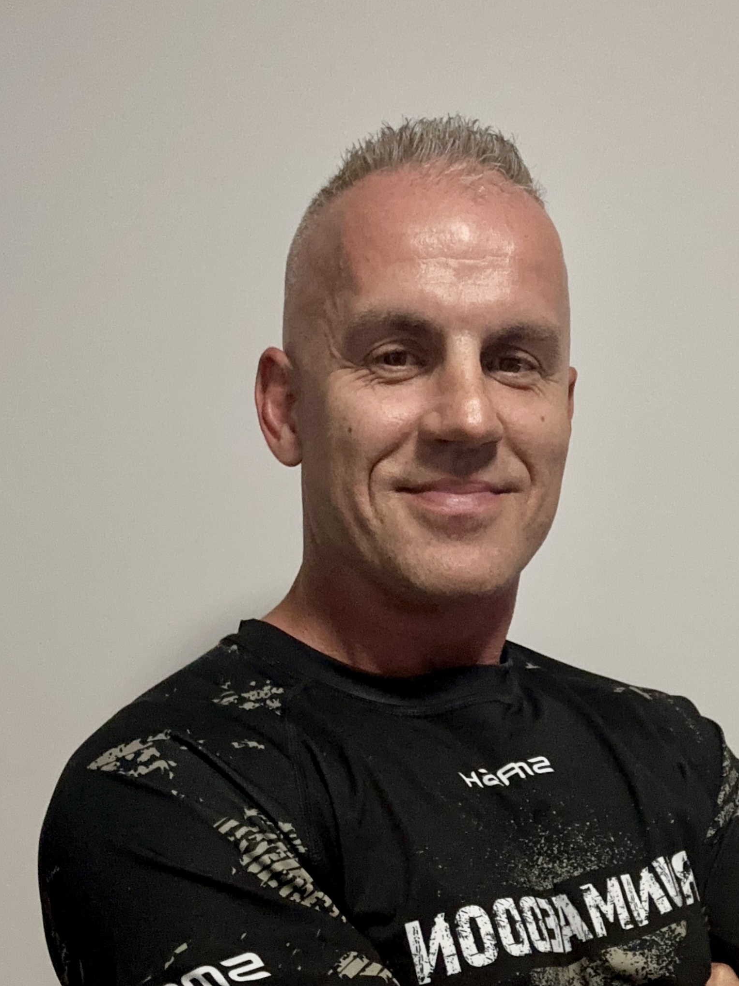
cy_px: 547
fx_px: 1139
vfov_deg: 46.7
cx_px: 477
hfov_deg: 35.7
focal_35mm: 40
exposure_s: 1/50
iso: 200
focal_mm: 2.69
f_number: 1.9
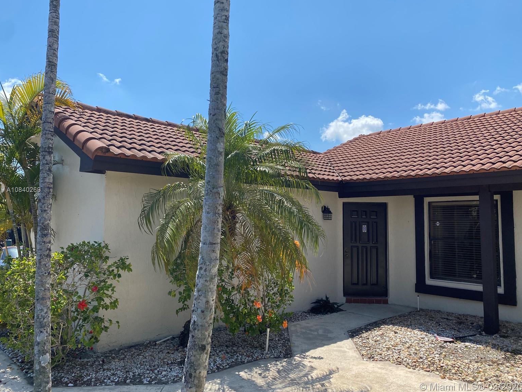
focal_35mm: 27
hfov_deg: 65.3
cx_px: 258
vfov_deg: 51.4
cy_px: 190
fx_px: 407
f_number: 1.8
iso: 32
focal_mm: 4.25
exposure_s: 1/2899
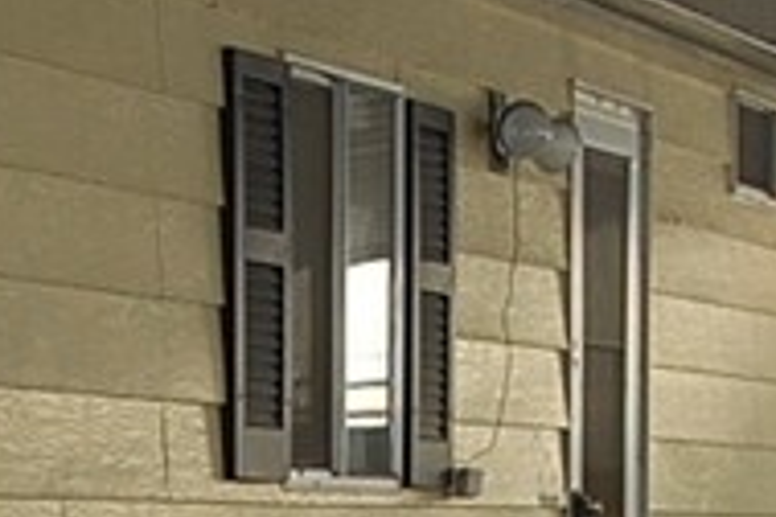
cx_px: 138
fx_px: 5194
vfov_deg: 5.6
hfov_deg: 8.5
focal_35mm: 241
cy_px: 866
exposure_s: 1/160
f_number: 7.1
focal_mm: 28
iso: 200
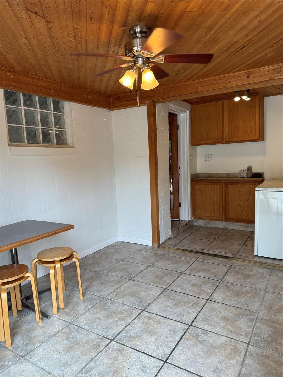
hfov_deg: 56.8
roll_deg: +1.9
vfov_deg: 71.6
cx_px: 142
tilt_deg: -5.6
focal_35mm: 24
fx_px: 262
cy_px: 188
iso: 64
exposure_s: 1/120
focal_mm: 6.76
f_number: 1.78
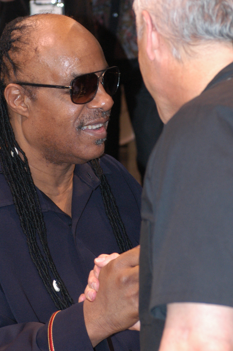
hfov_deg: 8.4
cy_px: 119
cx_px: 81
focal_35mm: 163
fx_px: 1586
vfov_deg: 12.6
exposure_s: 1/60
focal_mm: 60
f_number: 4.5
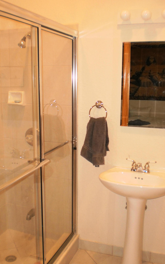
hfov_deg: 32.7
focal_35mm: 39
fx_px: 281
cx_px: 70
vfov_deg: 50.4
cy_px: 131
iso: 125
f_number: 3.1
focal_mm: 6.3
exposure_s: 1/30
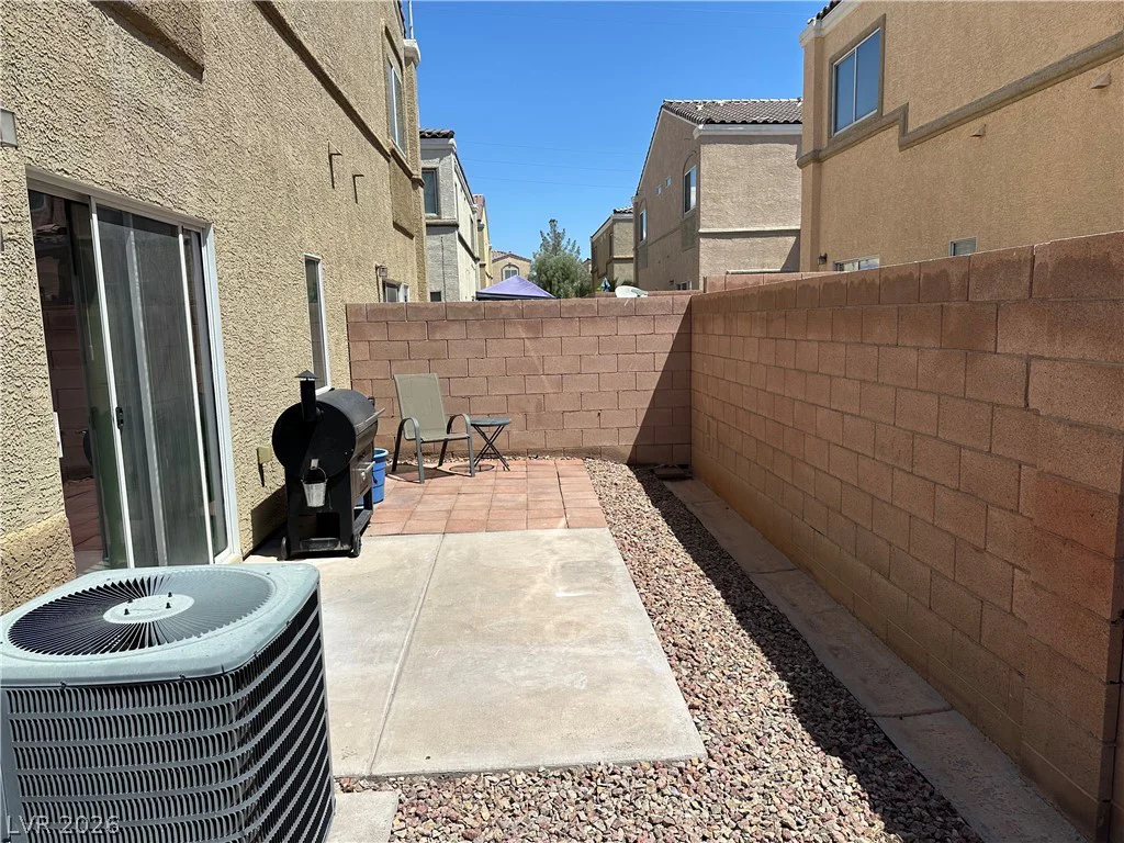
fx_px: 779
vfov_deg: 56.8
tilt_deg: -6.6
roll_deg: +2.2
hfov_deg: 71.6
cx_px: 562
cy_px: 422
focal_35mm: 24
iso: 80
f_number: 1.78
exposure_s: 1/6211
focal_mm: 6.86
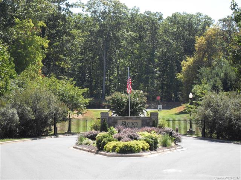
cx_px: 120
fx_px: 710
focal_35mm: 102
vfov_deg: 14.5
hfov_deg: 19.3
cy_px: 90
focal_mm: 18.1
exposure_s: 1/180
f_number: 5.2
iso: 100
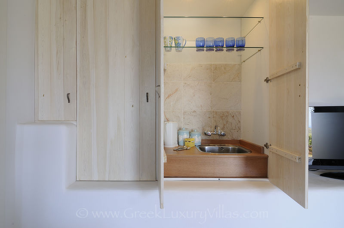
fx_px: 186
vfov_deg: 63.1
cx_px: 172
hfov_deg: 85.5
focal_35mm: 20
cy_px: 114
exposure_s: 1/2
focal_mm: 13
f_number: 16
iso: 200
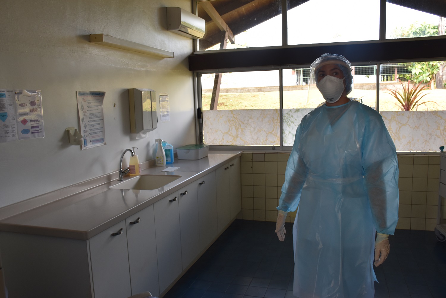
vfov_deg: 43.6
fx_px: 372
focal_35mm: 30
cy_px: 149
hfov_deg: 61.9
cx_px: 223
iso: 400
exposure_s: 1/125
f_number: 5.6
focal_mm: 20
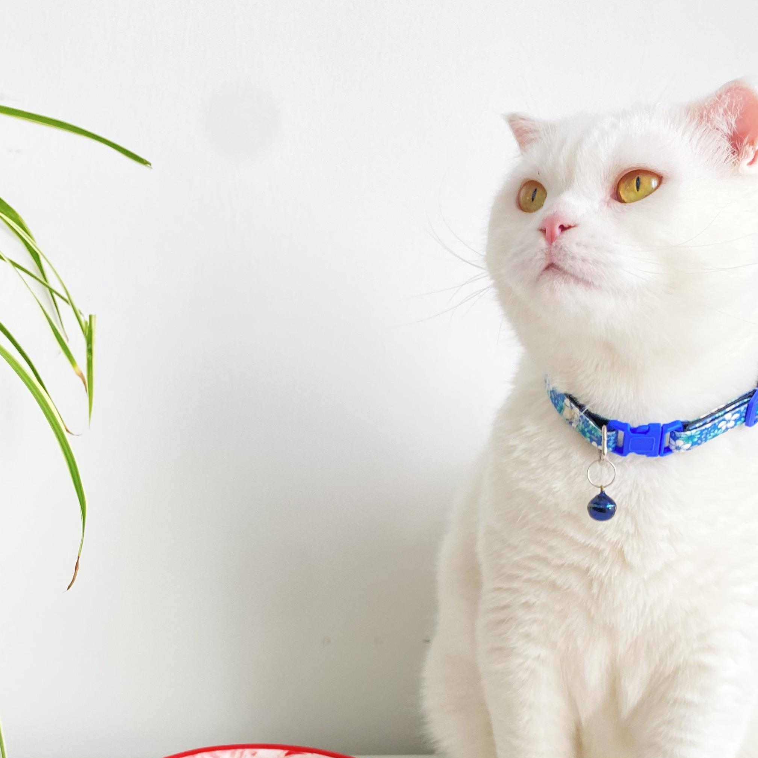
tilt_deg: -10.2
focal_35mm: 46
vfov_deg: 35.9
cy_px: 570
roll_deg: -0.8
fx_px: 1140
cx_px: 274
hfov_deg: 36.5
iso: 100
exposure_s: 1/121
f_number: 1.8
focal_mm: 4.25
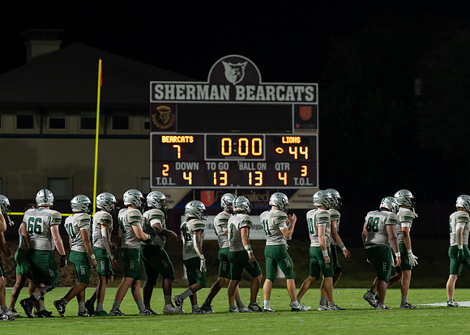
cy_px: 172
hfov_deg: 11.6
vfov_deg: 8.3
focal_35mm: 173
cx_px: 232
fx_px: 2314
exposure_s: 1/320
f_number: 2.8
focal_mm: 133
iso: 1250
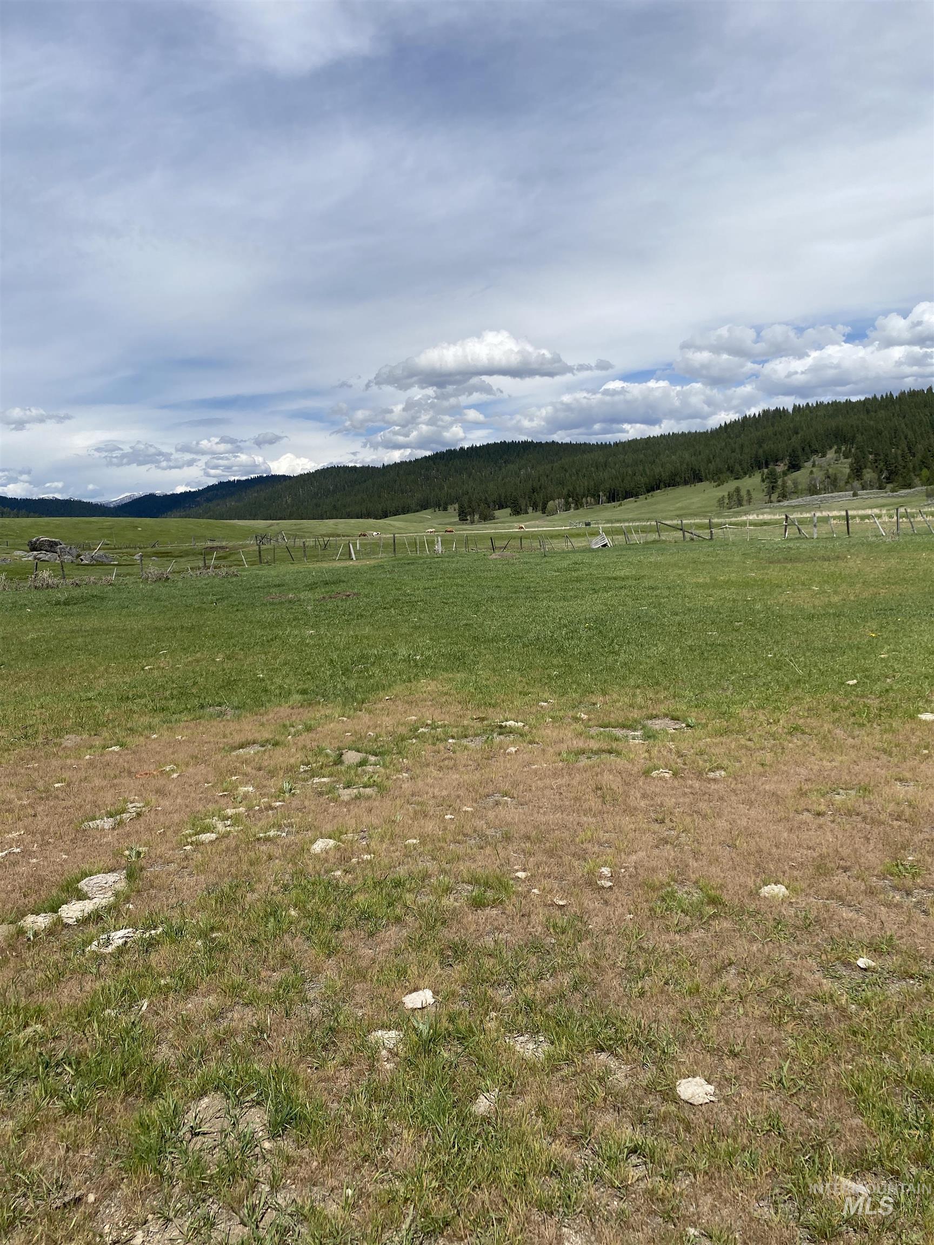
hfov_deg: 53.1
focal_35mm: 26
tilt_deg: -5.4
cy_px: 622
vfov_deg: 67.3
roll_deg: +2.0
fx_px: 935
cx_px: 467
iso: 32
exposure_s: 1/5495
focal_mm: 4.25
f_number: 1.8
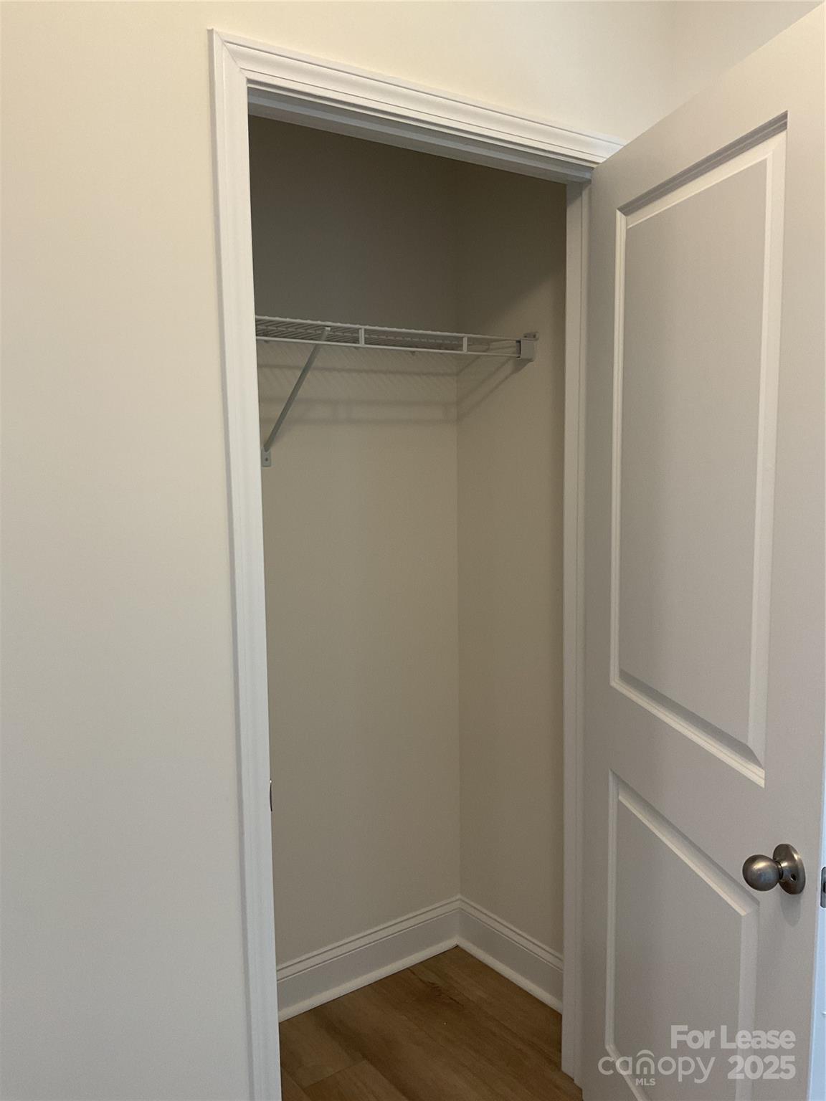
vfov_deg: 61.7
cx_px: 413
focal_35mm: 29
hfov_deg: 48.2
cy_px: 550
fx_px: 923
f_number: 1.8
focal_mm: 3
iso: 50
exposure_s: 1/60
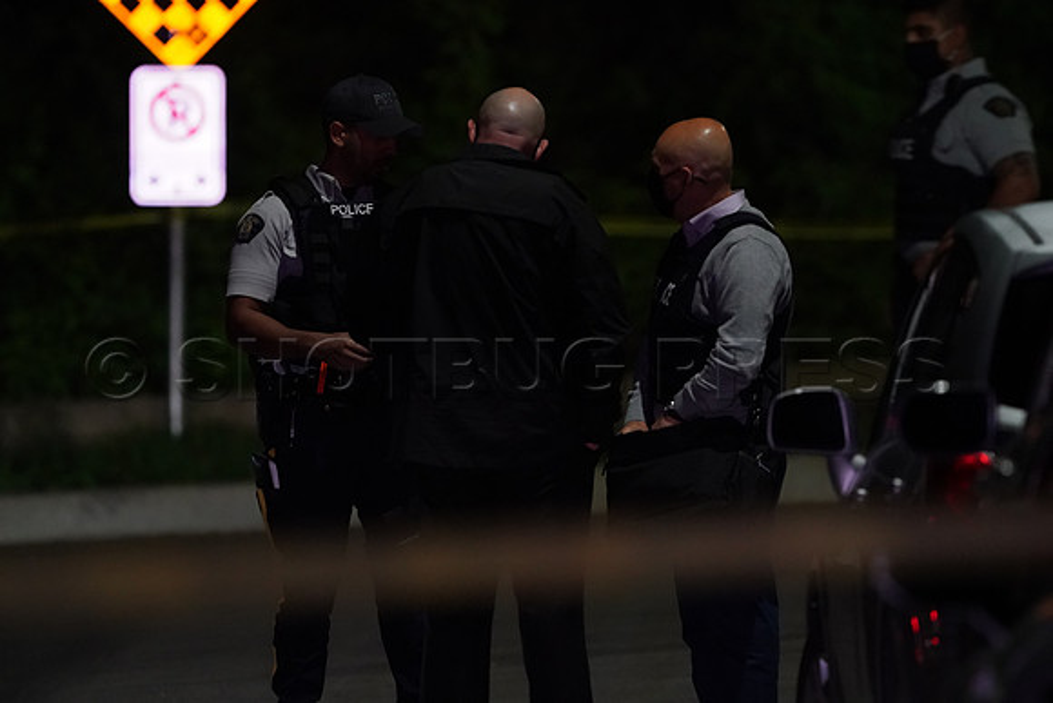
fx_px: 24575
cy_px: 352
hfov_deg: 2.5
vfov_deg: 1.6
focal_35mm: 840
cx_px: 526
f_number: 6.3
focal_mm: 840
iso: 8000
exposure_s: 1/60
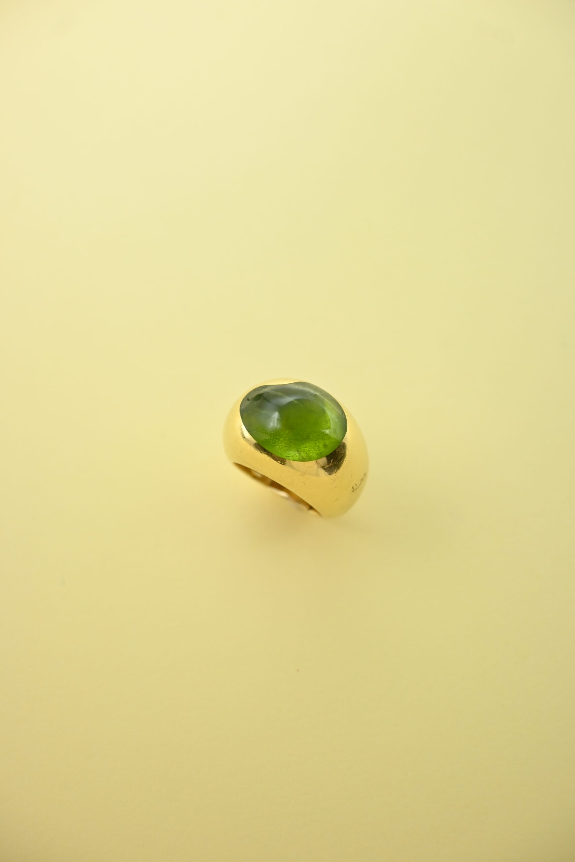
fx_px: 772
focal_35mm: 32
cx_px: 288
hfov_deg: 40.8
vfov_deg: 58.3
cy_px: 431
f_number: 4
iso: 200
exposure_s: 1/200
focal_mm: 21.5
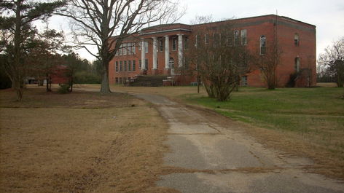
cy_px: 73
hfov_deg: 49.4
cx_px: 174
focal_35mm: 41
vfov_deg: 28.9
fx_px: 374
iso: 64
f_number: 2.8
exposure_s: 1/42.4
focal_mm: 6.2
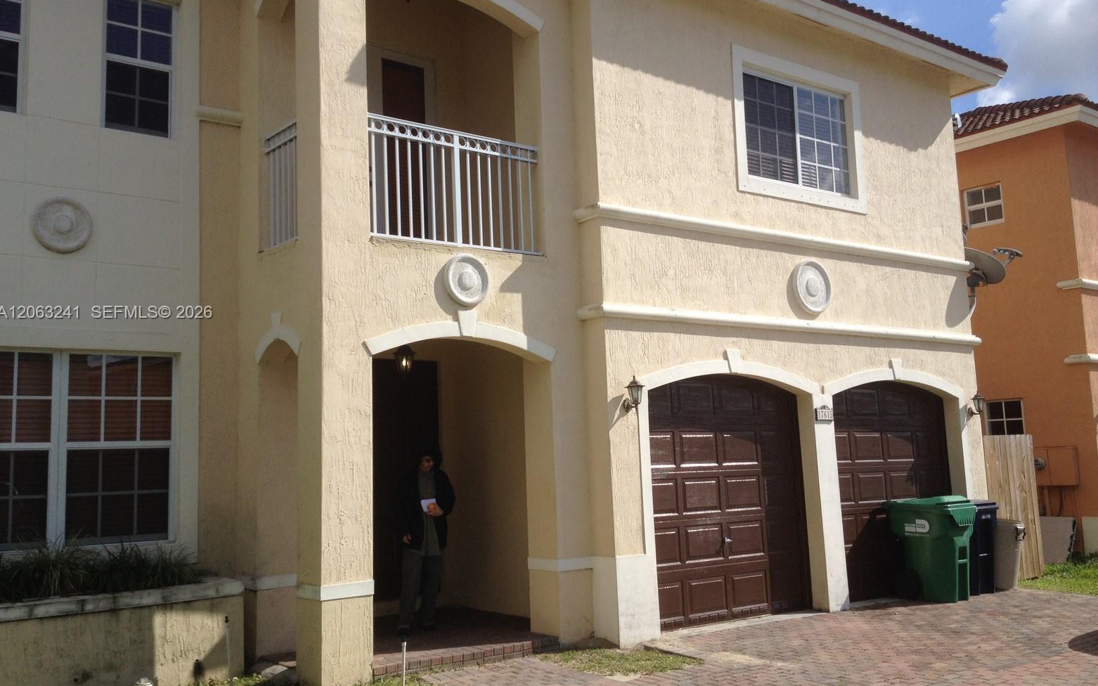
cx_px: 556
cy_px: 313
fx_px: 1137
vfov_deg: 33.6
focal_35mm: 38
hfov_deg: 51.5
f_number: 2.4
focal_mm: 4.28
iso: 50
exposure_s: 1/2632
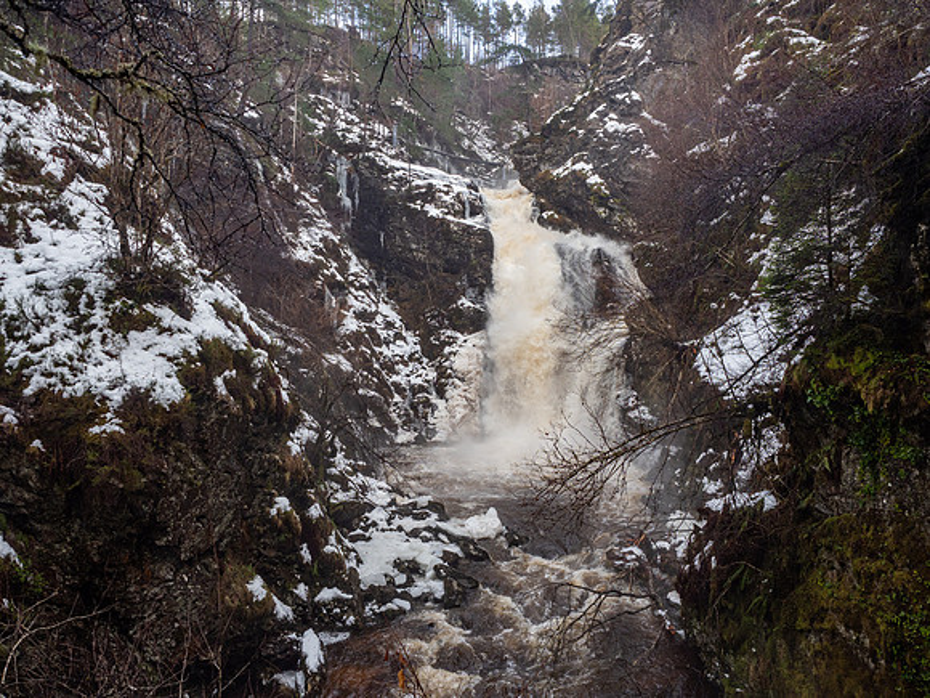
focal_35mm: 24
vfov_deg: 56.8
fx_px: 645
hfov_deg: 71.6
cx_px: 465
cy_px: 349
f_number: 4
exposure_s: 1/200
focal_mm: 12
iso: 200
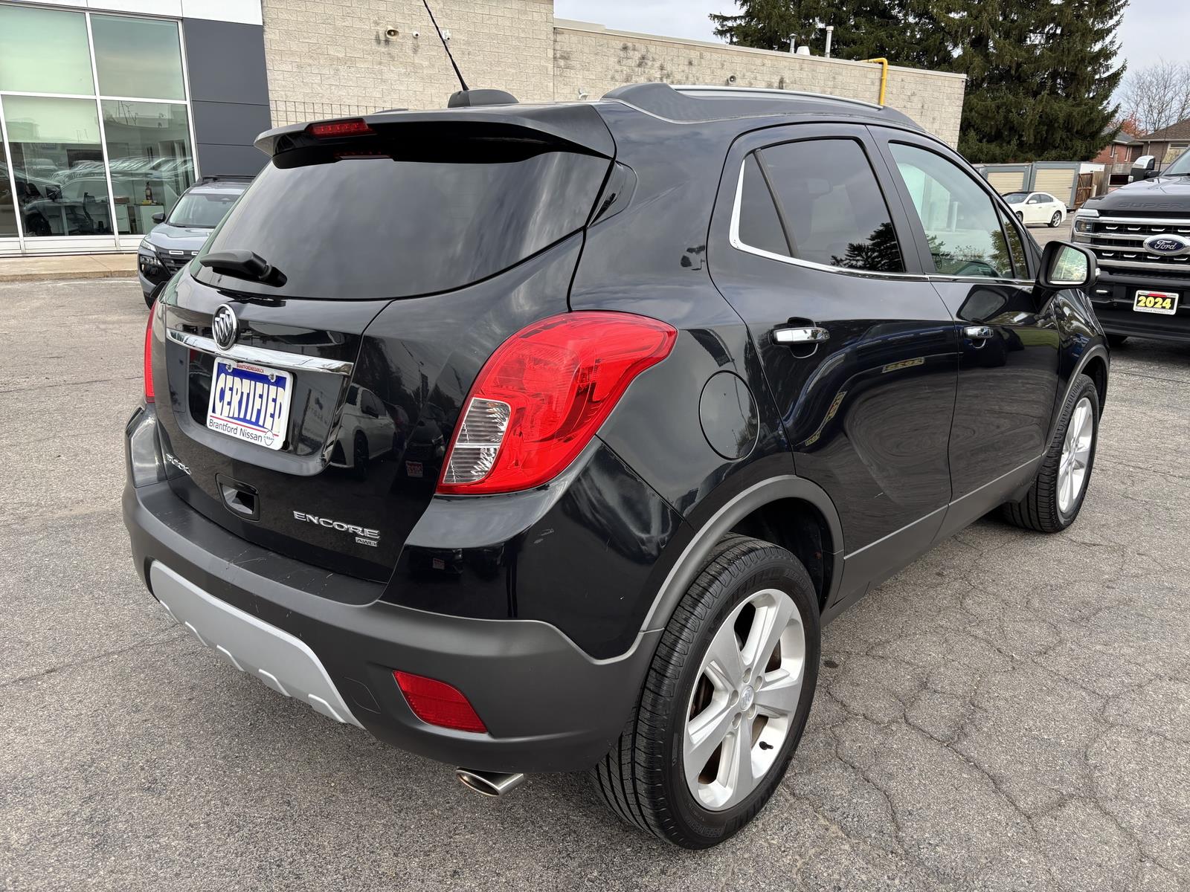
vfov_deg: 53.1
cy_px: 446
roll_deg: -2.0
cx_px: 595
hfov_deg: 67.3
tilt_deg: -17.3
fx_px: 894
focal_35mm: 26
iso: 50
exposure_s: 1/752
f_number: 1.6
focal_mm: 5.96
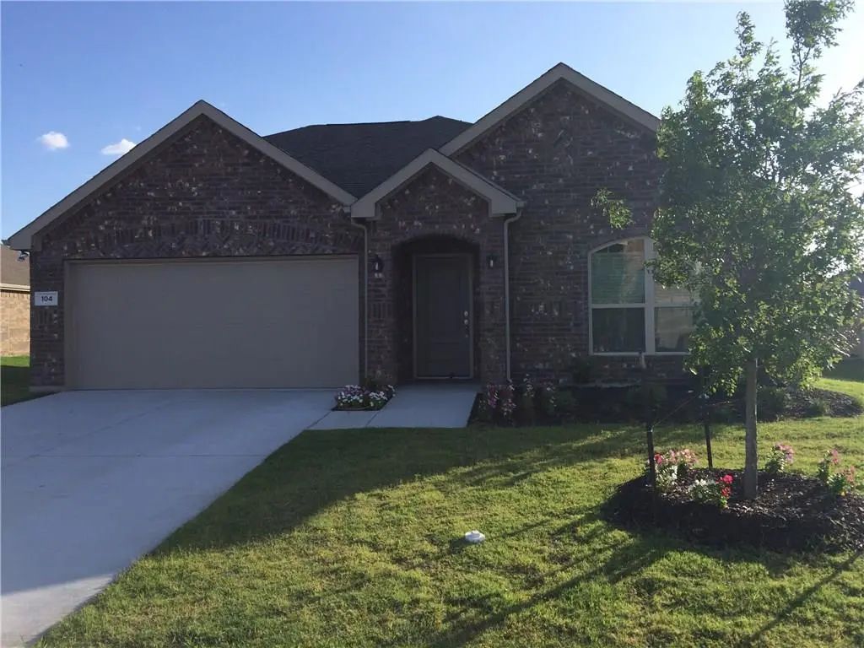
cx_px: 432
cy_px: 324
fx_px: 724
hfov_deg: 61.7
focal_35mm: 29
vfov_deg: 48.2
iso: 32
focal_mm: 4.15
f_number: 2.2
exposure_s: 1/1580
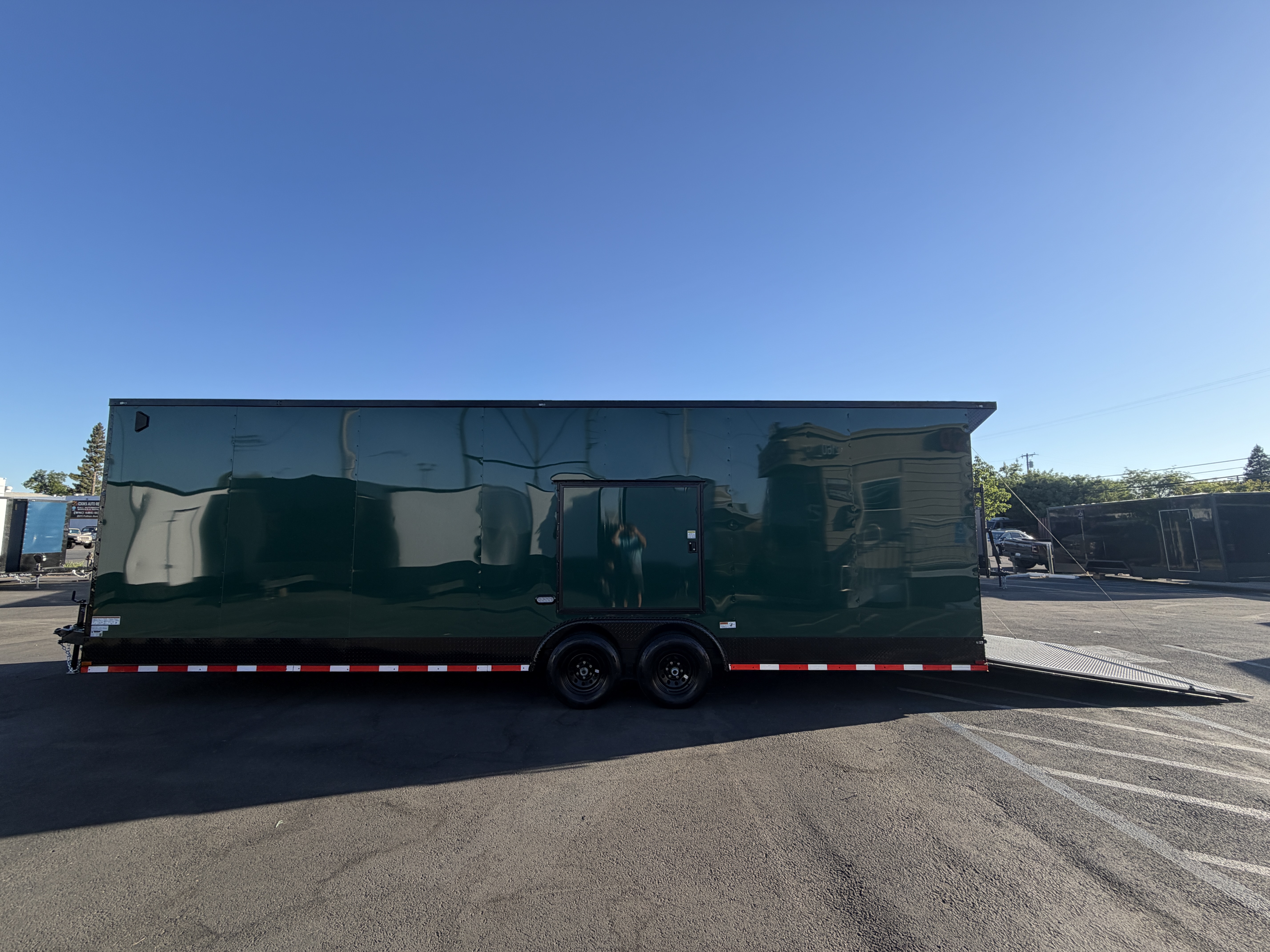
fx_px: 514
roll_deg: +0.9
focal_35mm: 14
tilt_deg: +6.8
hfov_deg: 102.1
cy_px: 476
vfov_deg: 85.7
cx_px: 635
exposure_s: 1/770
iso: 40
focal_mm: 2.22
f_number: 2.2
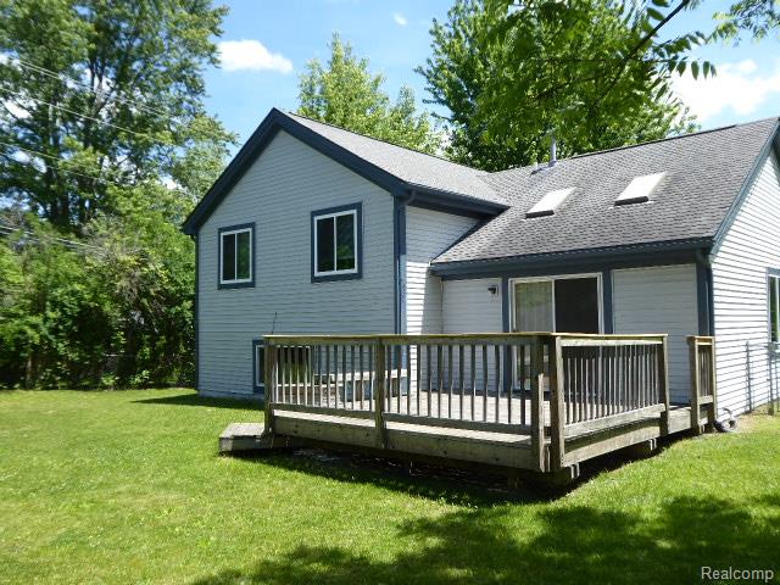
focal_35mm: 29
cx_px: 390
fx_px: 653
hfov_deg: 61.7
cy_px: 292
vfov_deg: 48.2
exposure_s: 1/400
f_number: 3.5
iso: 80
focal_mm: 5
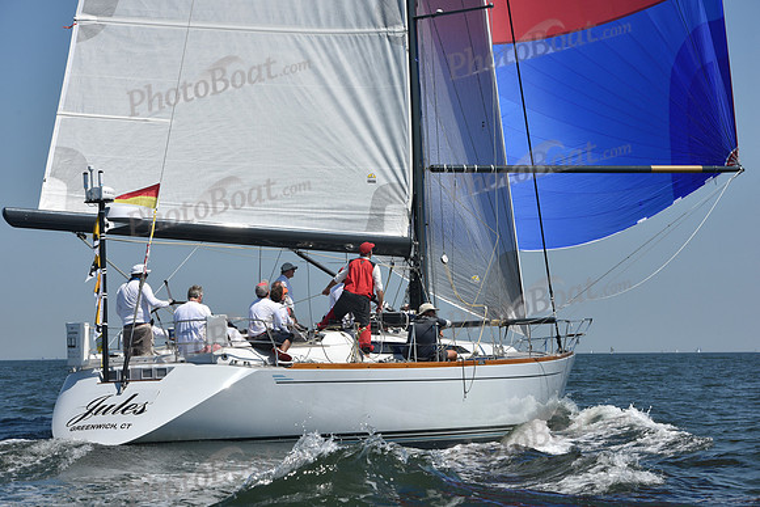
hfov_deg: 20.4
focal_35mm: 100
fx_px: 2112
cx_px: 380
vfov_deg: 13.7
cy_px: 254
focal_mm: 100
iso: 250
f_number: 10
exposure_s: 1/1250
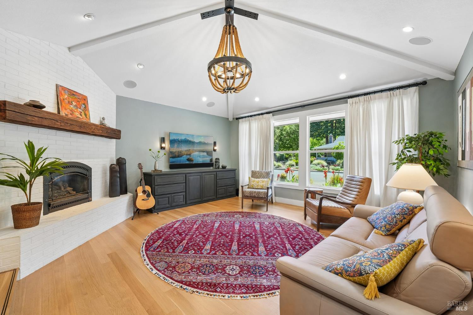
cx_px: 236
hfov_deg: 104.3
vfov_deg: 81.2
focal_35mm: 14
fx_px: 184
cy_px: 158
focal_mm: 14
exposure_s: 1/20
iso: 400
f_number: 8
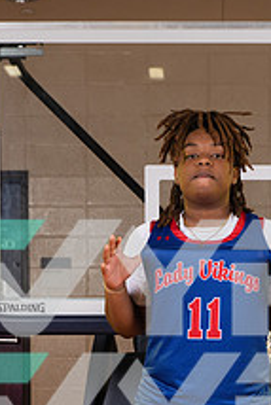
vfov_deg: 18.9
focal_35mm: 105
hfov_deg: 13.0
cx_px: 214
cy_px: 413
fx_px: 1184
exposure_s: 1/320
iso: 320
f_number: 7.1
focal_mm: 50
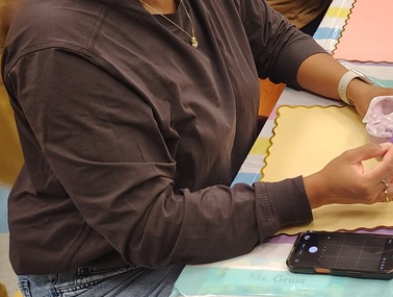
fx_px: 739
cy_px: 170
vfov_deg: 22.6
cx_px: 474
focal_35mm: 65
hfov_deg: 26.4
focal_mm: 5.56
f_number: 1.8
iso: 1622
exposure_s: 1/60
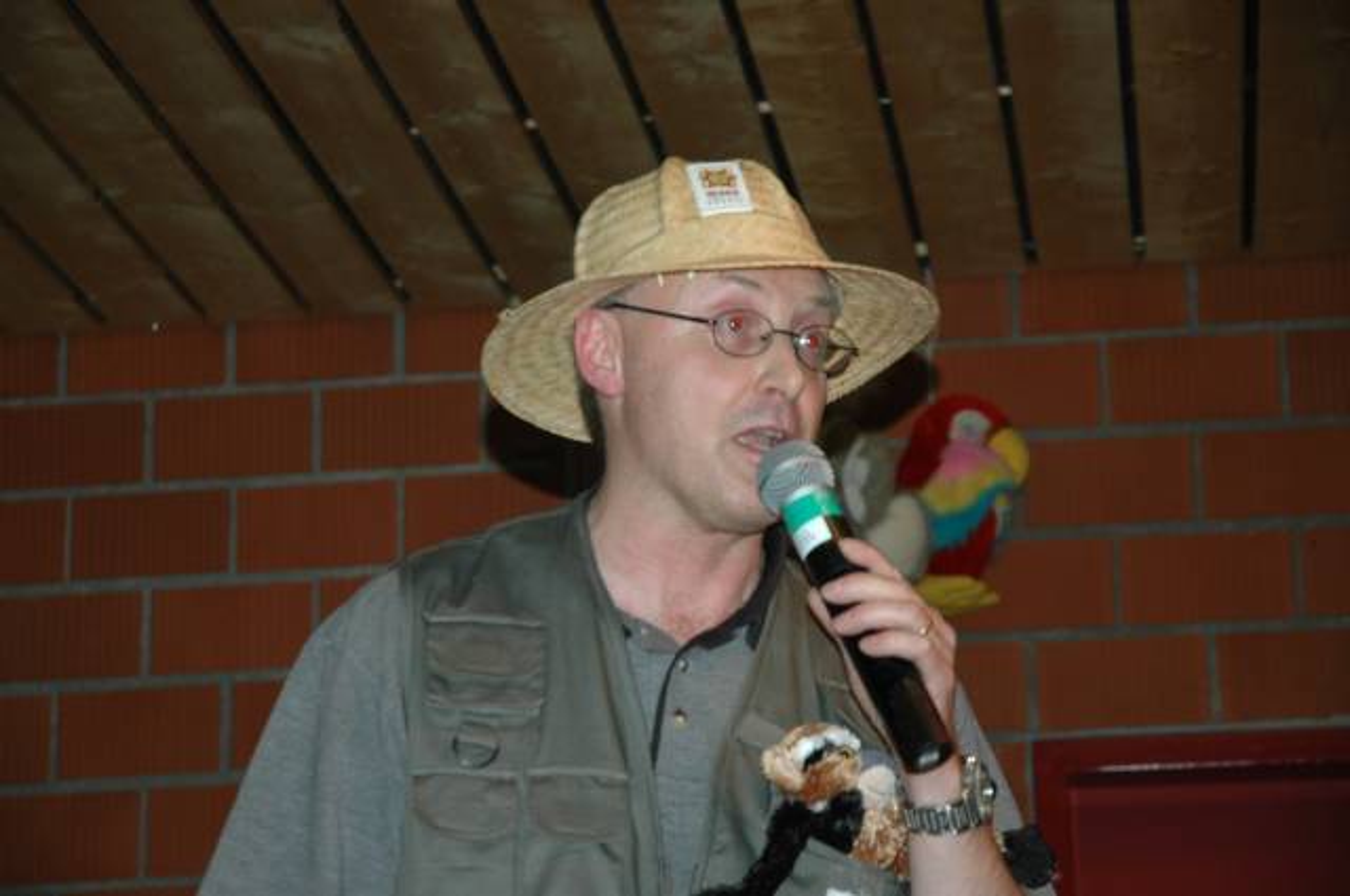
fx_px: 3932
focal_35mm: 105
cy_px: 448
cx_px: 675
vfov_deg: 13.0
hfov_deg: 19.5
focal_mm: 70
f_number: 4.5
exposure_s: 1/60
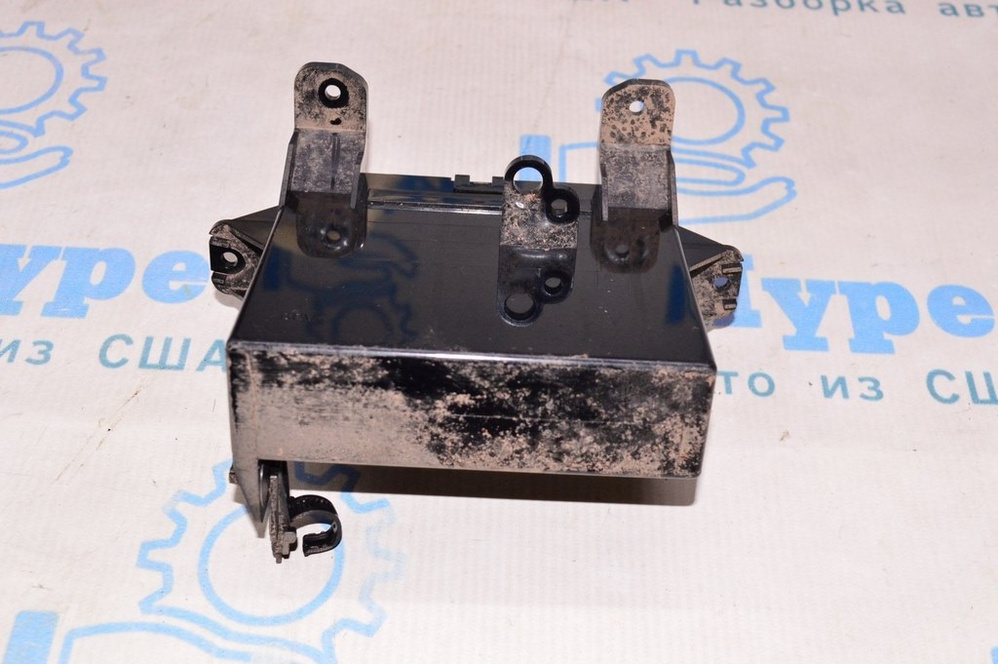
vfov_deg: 28.9
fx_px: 1288
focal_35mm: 46
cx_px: 499
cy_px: 332
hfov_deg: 42.4
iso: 1600
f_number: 8
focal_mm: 31
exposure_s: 1/125
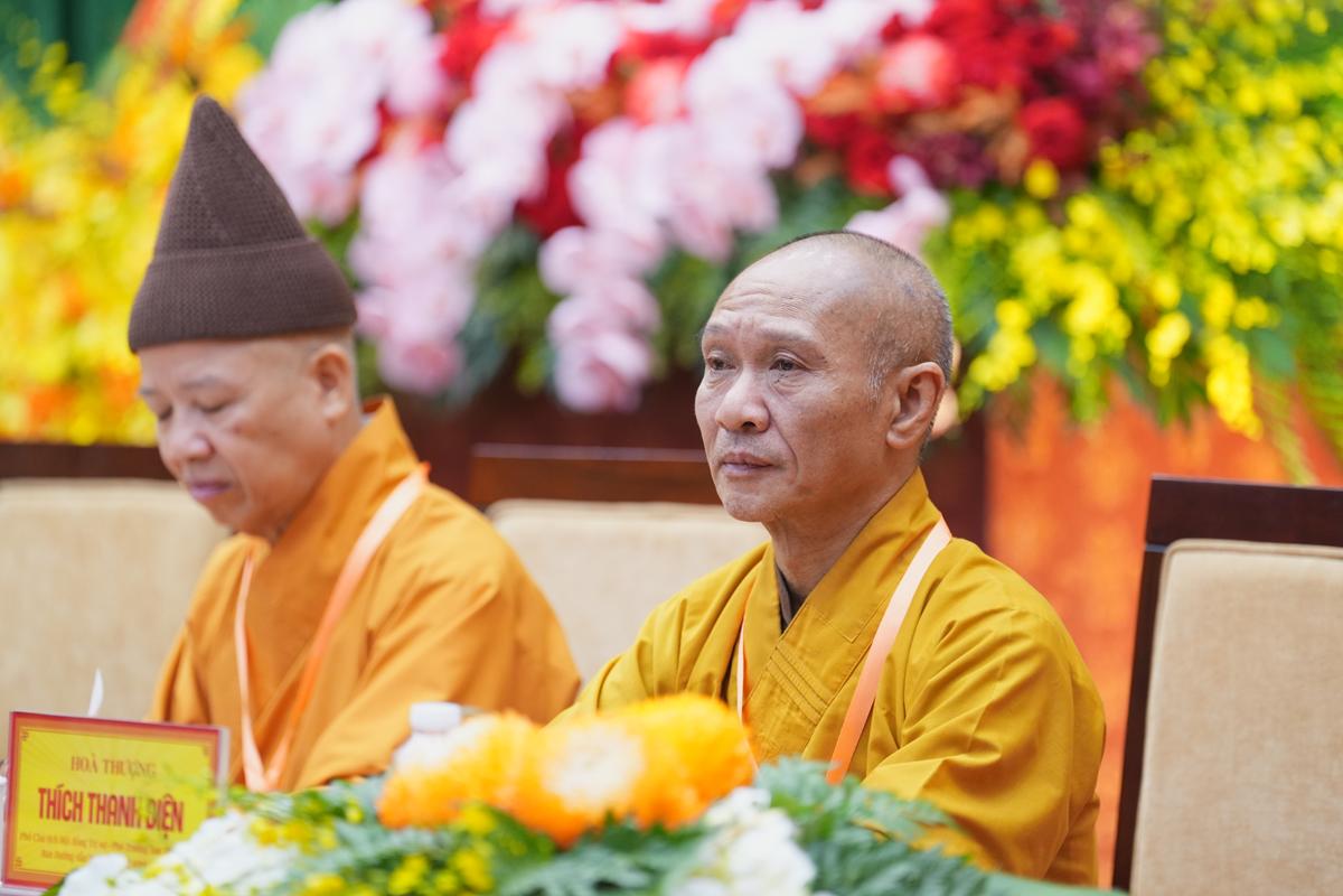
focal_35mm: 159
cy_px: 448
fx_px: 5931
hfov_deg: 12.9
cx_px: 672
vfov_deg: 8.6
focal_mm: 159
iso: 2500
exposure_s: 1/200
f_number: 2.8
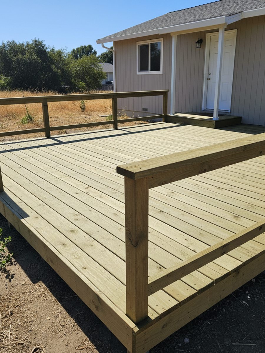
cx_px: 132
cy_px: 176
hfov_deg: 58.9
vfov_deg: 73.9
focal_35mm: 23
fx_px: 235
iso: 801
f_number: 1.8
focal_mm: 6.4
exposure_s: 1/1173
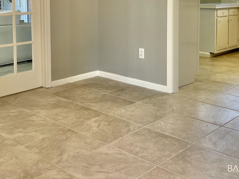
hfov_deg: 38.8
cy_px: 20
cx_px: 104
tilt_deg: -3.0
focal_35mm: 49
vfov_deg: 28.6
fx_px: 338
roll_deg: +0.4
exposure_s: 1/121
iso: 64
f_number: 1.6
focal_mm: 4.2
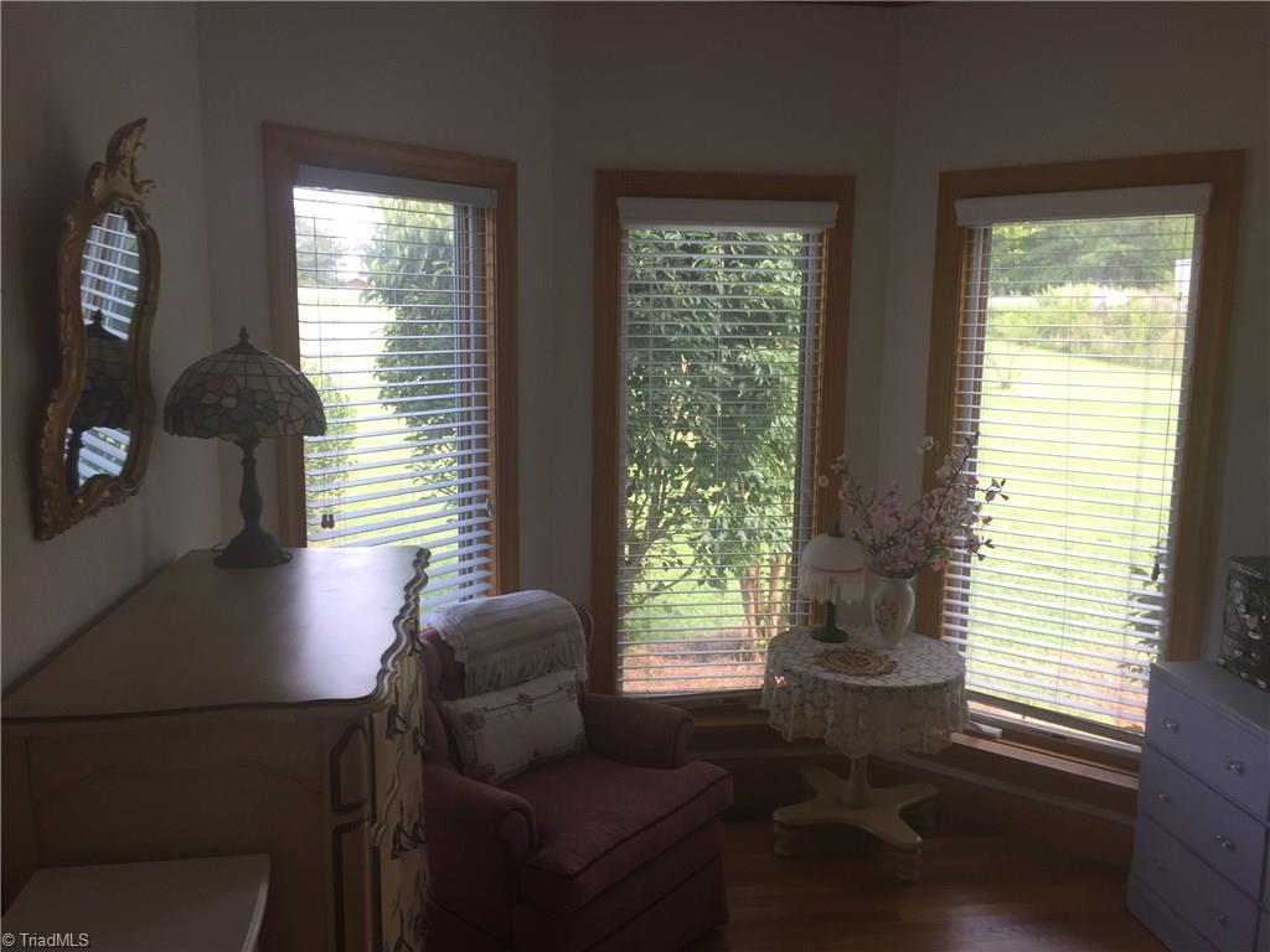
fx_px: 1064
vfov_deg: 48.2
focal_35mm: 29
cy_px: 476
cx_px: 635
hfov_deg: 61.7
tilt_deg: -7.8
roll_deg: -1.3
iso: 32
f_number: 2.2
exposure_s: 1/60
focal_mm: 4.15
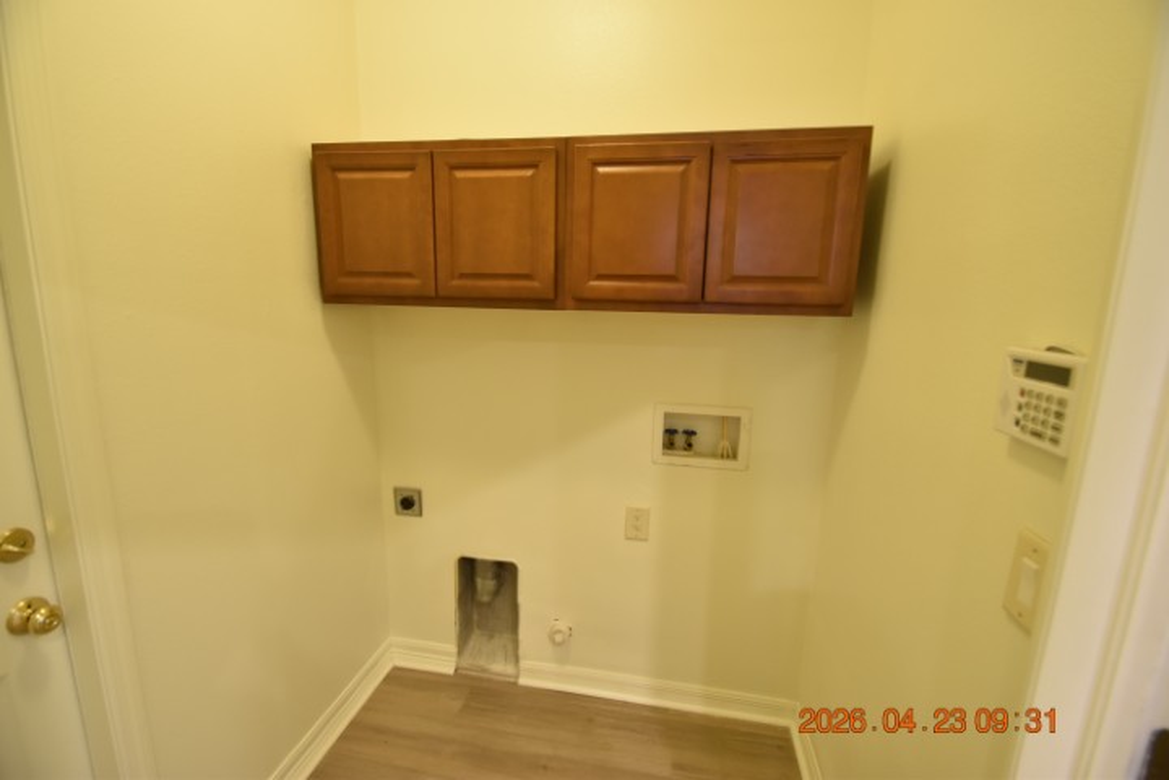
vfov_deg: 77.3
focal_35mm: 15
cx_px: 584
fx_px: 487
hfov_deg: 100.4
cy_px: 390
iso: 800
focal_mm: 10
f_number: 3.5
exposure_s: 1/15
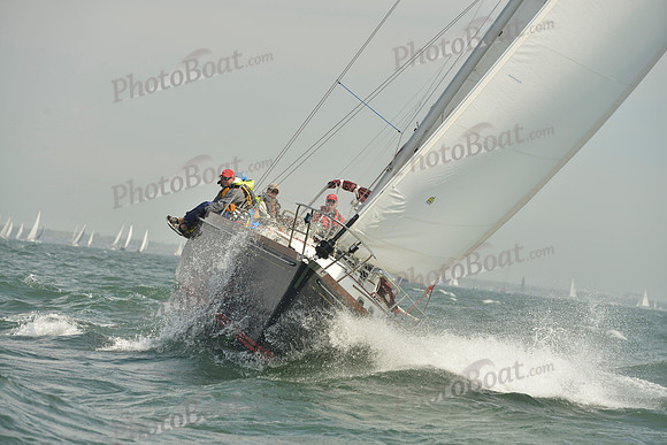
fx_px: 2687
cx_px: 334
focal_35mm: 145
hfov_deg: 14.2
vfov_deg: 9.5
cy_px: 222
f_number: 7.1
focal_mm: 145
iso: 200
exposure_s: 1/1250
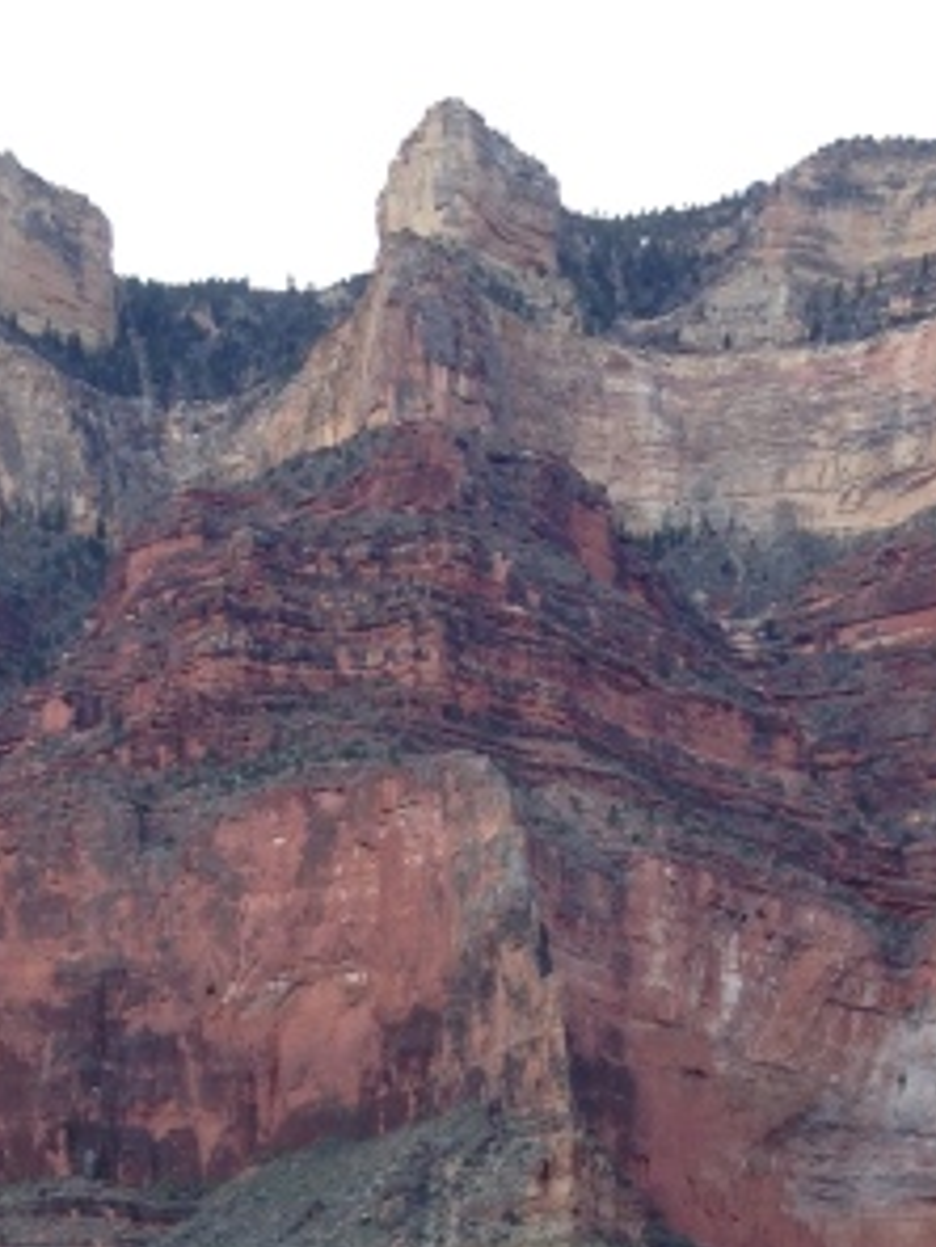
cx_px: 460
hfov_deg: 15.6
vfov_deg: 19.2
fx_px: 3425
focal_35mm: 95
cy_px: 1590
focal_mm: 4.12
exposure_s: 1/201
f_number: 2.4
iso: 50
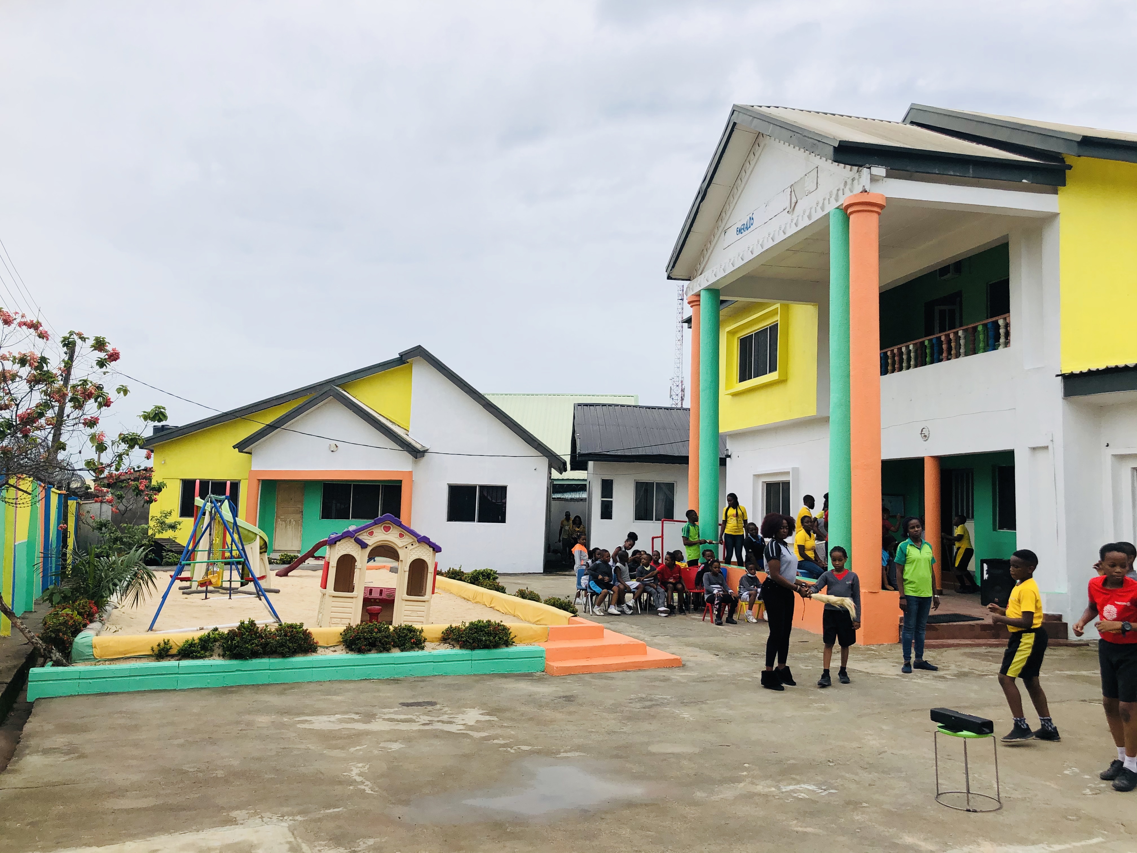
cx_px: 568
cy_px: 426
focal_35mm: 28
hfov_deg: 63.4
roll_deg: -1.8
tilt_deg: +5.4
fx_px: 920
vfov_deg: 49.7
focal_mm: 4
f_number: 1.8
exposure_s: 1/1143
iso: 20
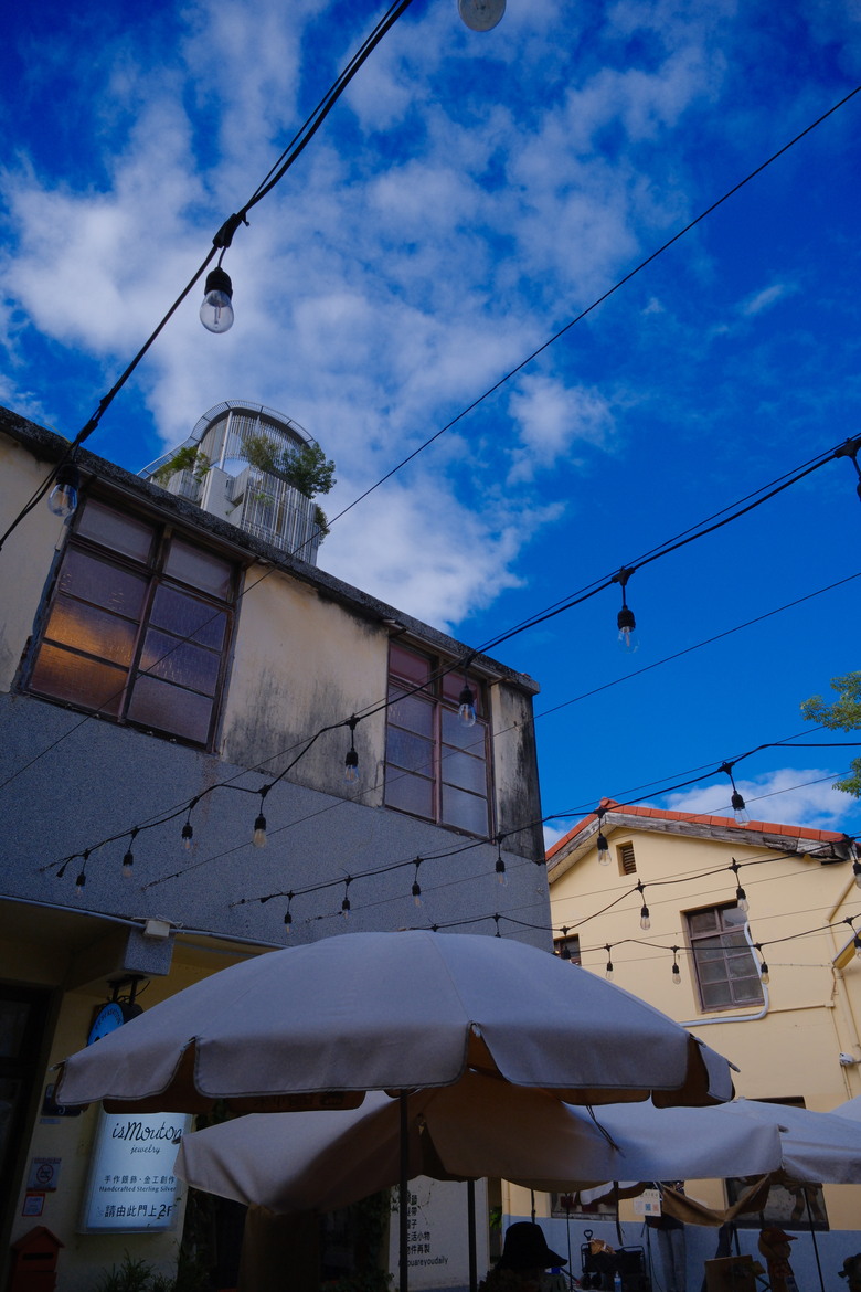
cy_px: 646
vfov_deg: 81.2
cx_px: 430
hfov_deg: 59.5
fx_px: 753
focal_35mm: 21
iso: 500
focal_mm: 14
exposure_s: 1/480
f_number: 8
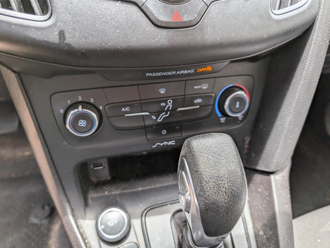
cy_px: 124
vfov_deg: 56.9
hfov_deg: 71.5
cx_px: 165
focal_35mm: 24
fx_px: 229
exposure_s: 1/907
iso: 305
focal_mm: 6.9
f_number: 1.68
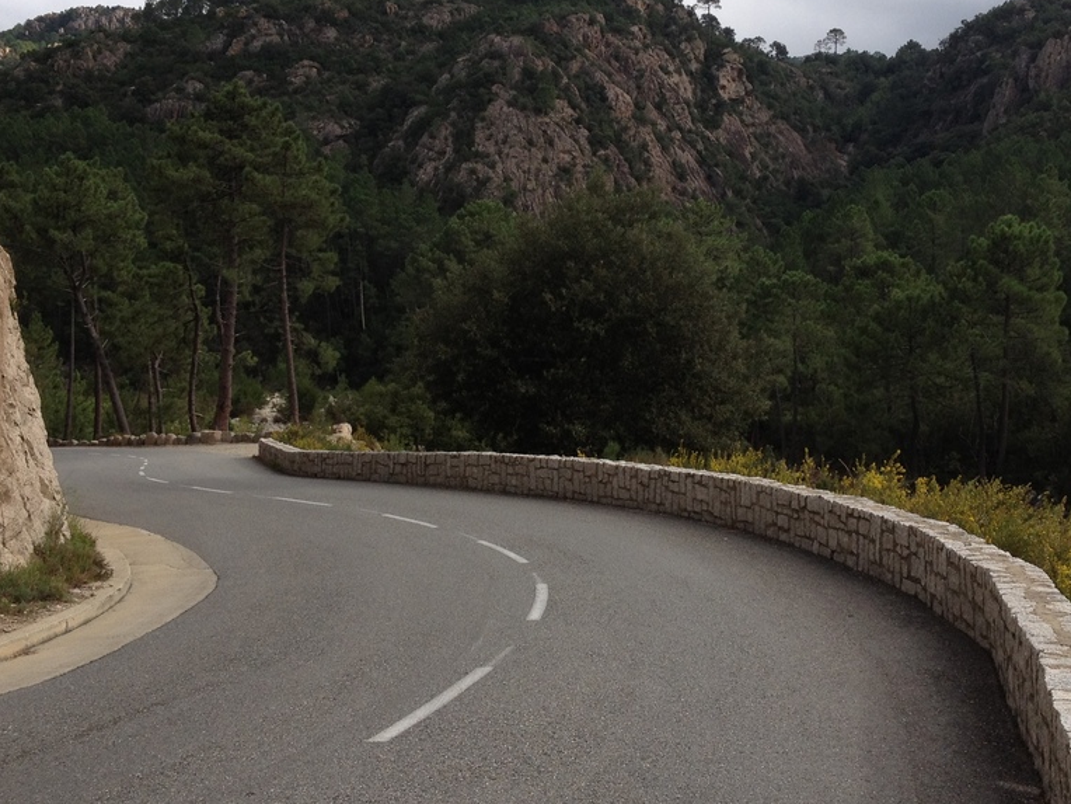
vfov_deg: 26.5
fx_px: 1702
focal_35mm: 55
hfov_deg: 34.8
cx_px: 634
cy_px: 321
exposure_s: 1/1227
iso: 64
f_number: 2.4
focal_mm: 4.28
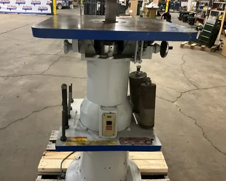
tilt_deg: -25.0
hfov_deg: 57.1
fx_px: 207
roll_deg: -1.8
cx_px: 105
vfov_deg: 47.1
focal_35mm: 31
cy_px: 92
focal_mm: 3
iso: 320
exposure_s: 1/34
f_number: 1.8
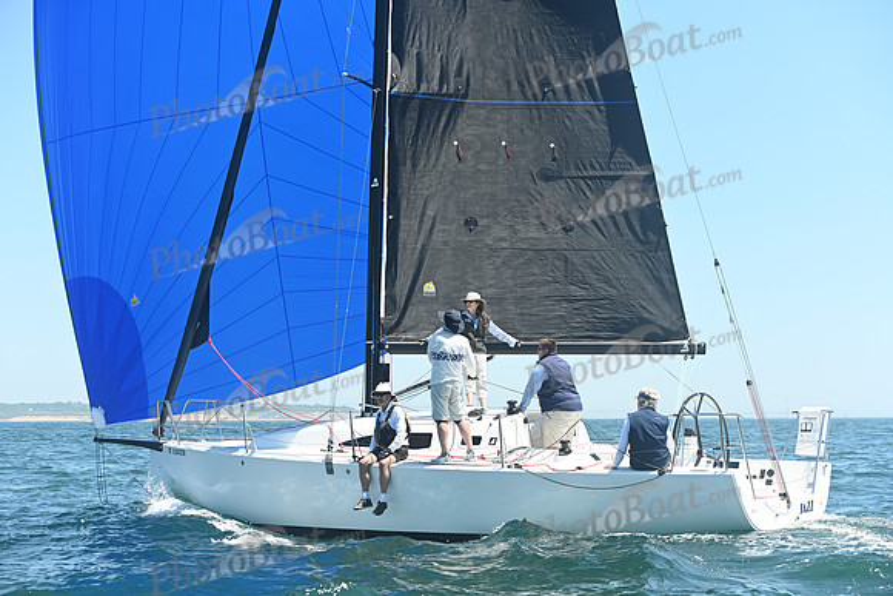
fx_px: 1737
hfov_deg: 28.8
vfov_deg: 19.5
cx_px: 446
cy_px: 298
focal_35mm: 70
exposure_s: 1/1000
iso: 320
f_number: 5.6
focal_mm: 70
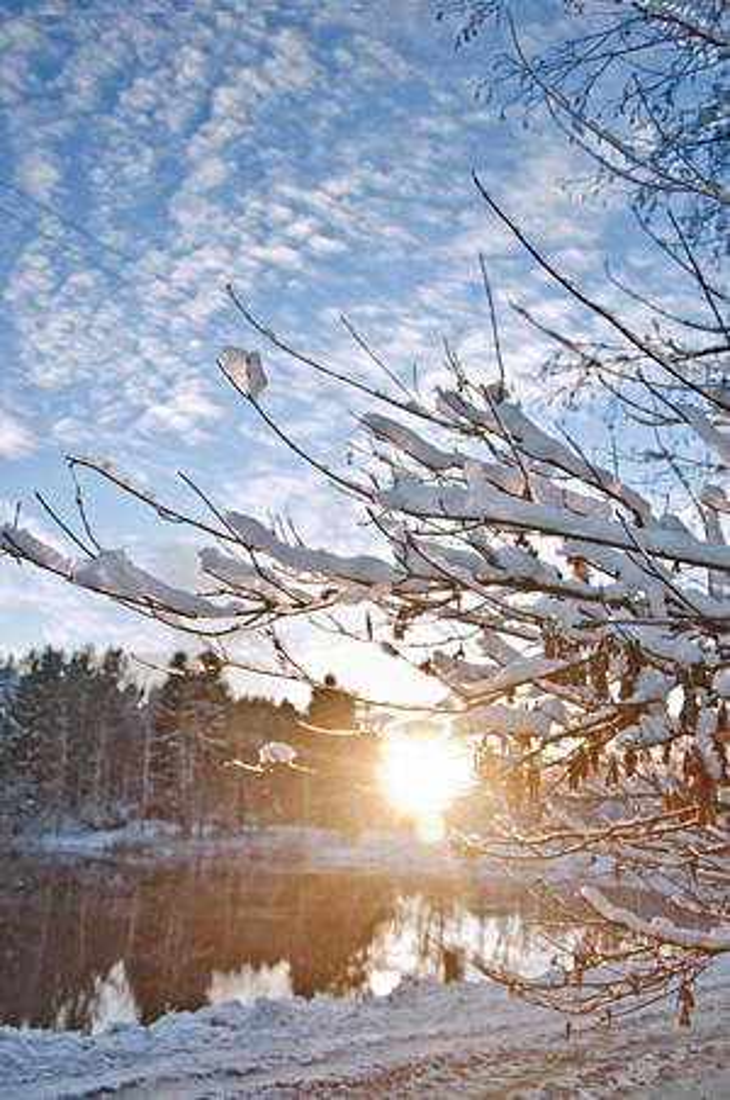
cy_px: 550
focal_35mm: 36
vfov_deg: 53.2
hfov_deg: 36.8
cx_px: 365
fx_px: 1098
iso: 640
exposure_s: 1/160
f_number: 5
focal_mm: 24
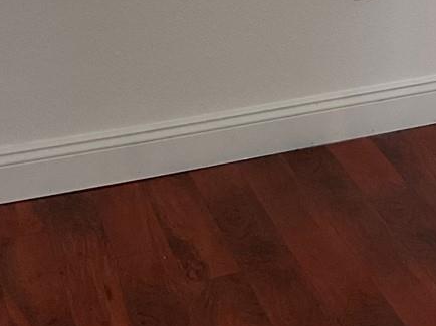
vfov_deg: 12.6
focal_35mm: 107
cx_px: 555
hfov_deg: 17.3
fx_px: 1347
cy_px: -262
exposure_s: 1/120
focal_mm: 3
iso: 50
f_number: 1.8
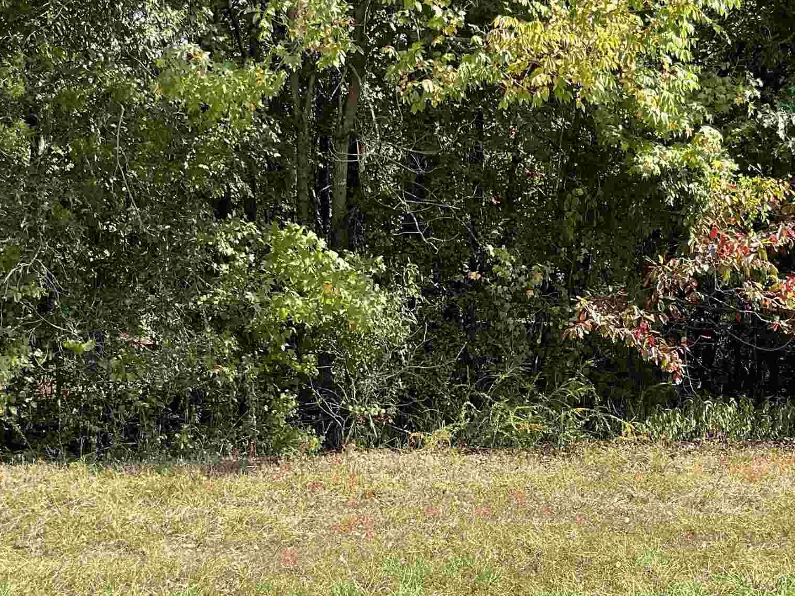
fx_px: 1355
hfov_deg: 32.7
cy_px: 398
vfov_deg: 24.7
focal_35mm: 59
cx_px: 416
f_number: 1.8
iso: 16
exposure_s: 1/529
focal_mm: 3
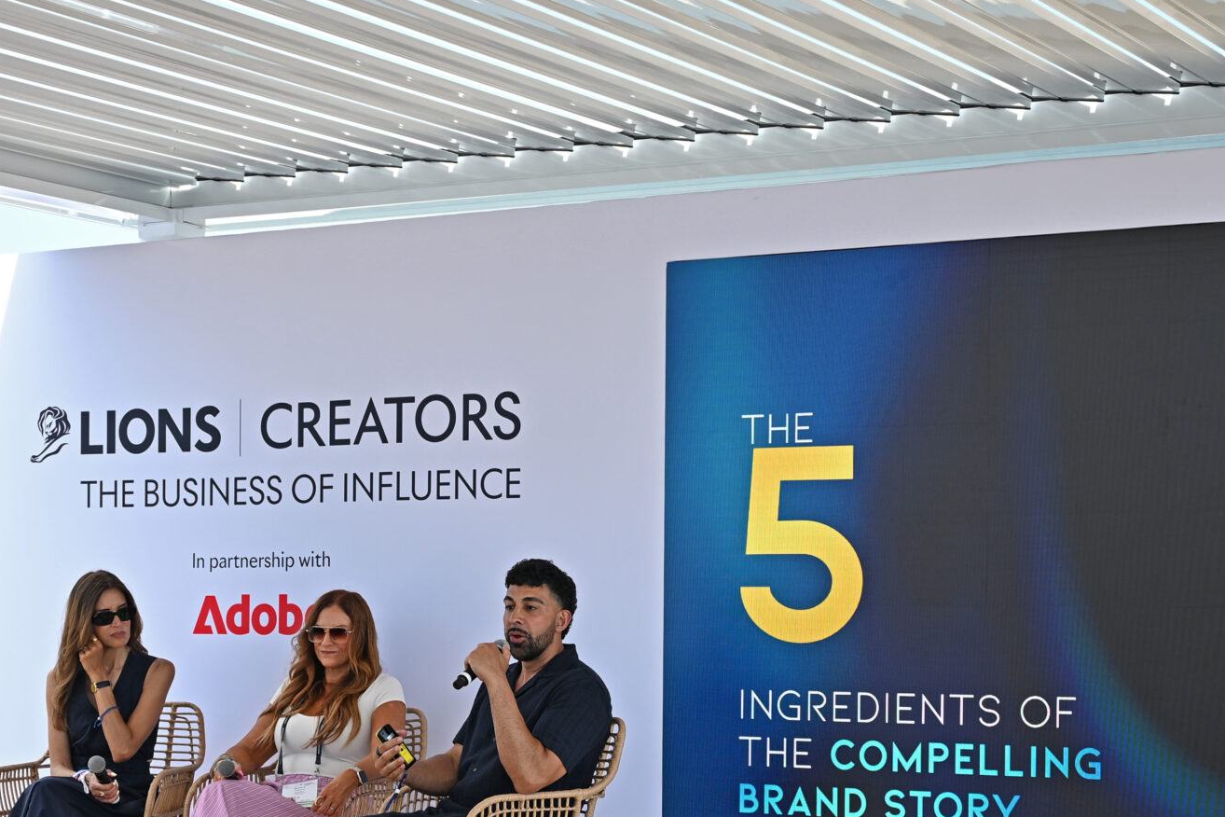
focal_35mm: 76
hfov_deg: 26.6
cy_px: 633
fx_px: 2586
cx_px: 532
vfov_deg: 17.8
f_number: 2.8
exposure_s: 1/640
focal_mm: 39
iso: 100
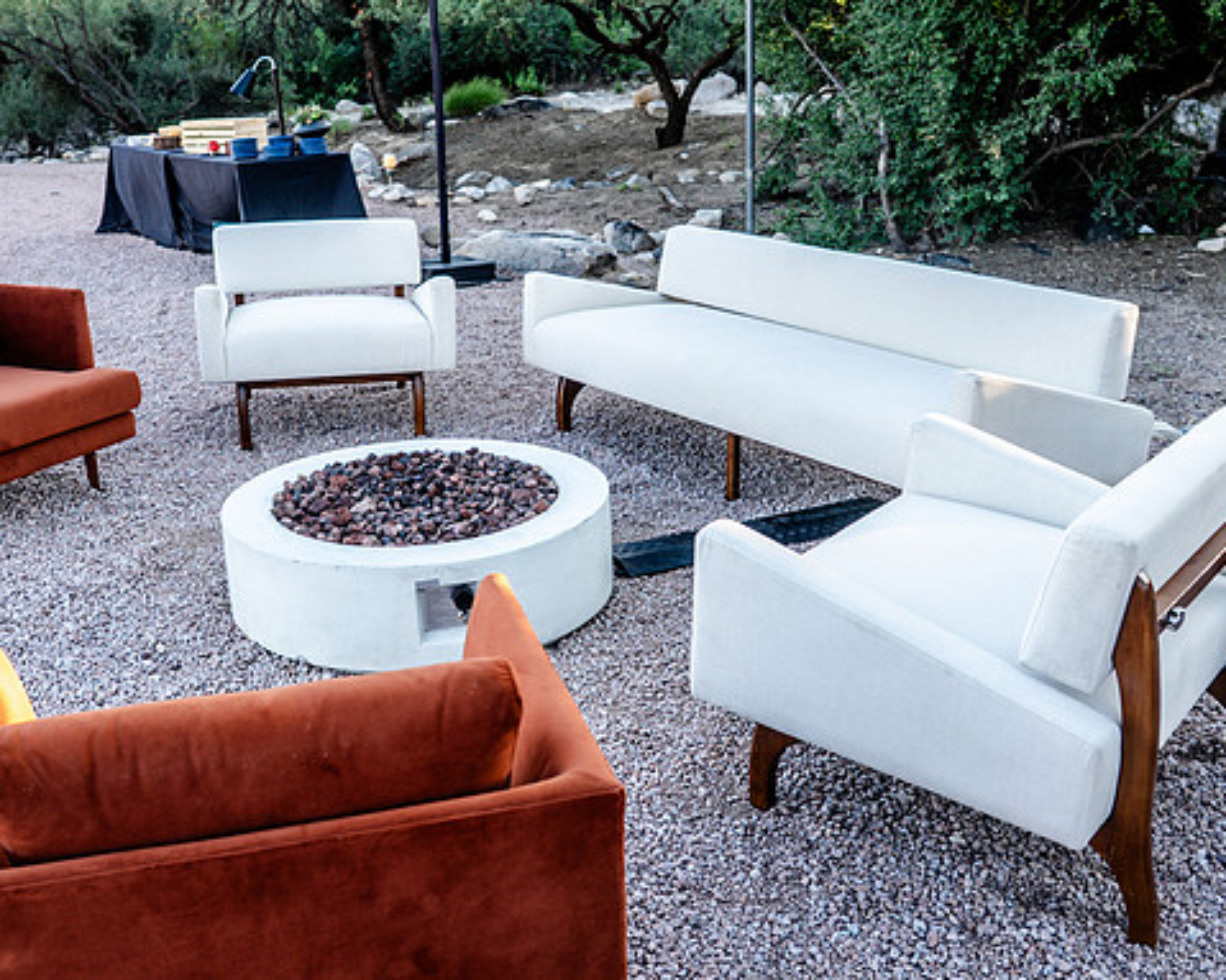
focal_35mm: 36
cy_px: 487
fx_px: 1306
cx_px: 561
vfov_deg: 41.1
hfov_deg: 50.2
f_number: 5.6
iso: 200
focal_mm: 28
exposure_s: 1/100
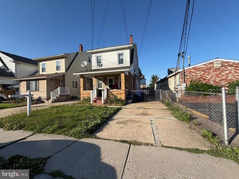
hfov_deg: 102.1
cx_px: 120
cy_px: 90
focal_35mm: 14
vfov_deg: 85.7
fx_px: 97
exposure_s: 1/770
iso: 25
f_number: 2.2
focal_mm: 2.22
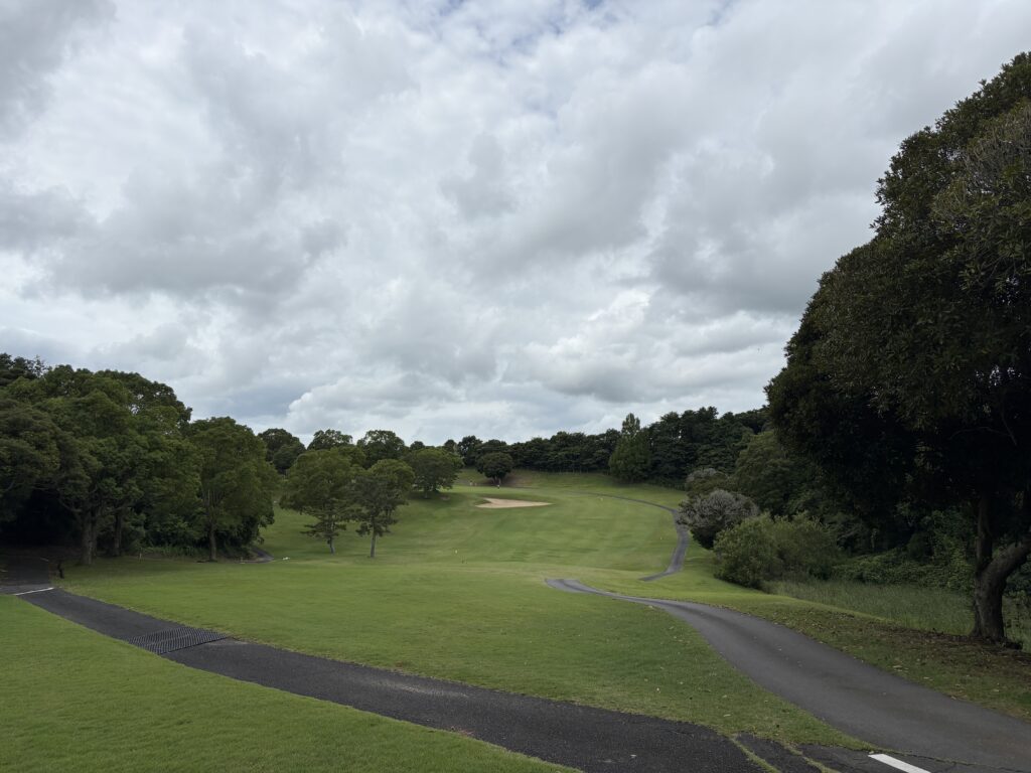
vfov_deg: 53.1
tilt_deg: +8.4
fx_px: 774
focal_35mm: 26
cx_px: 516
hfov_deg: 67.3
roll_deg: +0.5
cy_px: 386
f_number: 1.6
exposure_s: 1/8850
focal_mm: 5.96
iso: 50
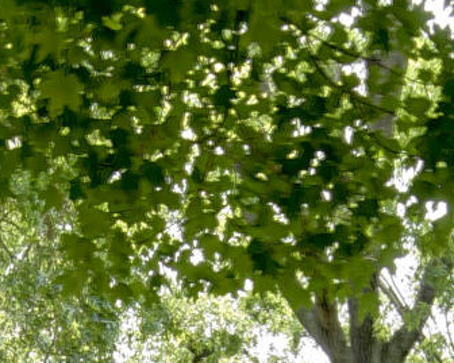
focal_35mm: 201
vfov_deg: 7.0
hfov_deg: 9.6
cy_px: 1056
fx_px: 2702
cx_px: 95
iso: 100
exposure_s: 1/20
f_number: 6.7
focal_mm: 24
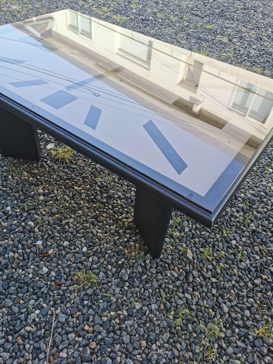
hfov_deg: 51.4
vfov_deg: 65.3
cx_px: 136
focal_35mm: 27
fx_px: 284
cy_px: 182
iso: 50
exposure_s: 1/450
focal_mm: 5.58
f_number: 1.8
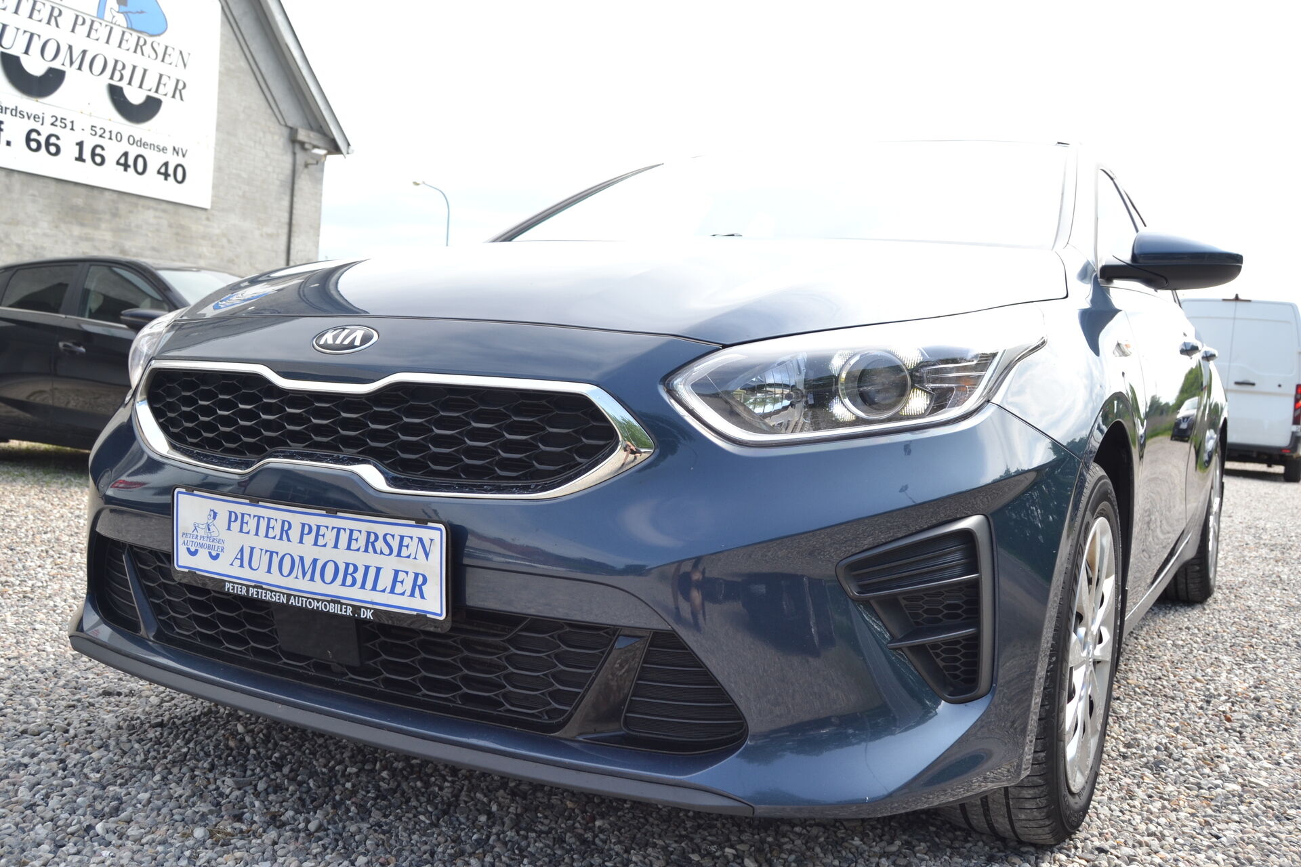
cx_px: 650
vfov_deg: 40.0
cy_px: 434
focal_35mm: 33
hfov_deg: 57.2
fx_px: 1192
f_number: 6.3
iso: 100
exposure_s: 1/160
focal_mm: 22
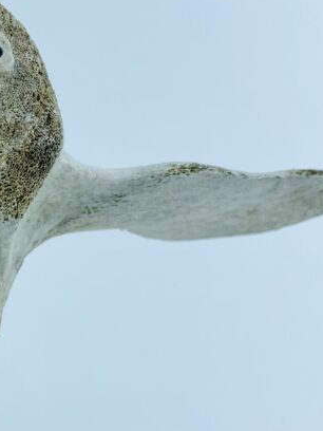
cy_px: 329
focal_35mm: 68
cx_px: -38
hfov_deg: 20.5
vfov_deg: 28.1
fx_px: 846
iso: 32
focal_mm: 4.25
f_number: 1.8
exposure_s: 1/816
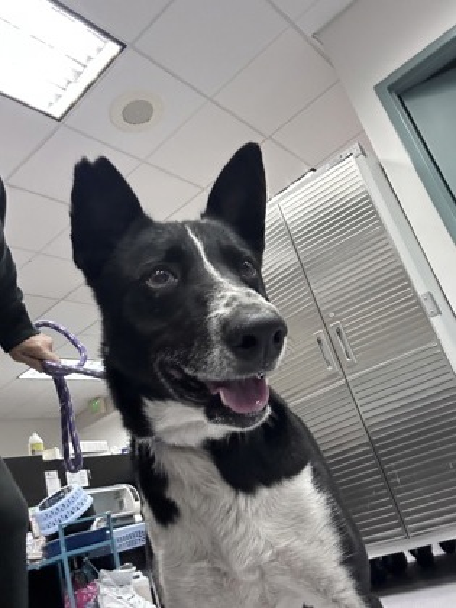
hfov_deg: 46.8
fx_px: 527
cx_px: 228
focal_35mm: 30
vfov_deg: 60.0
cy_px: 304
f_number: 1.9
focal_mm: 2.69
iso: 160
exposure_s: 1/60
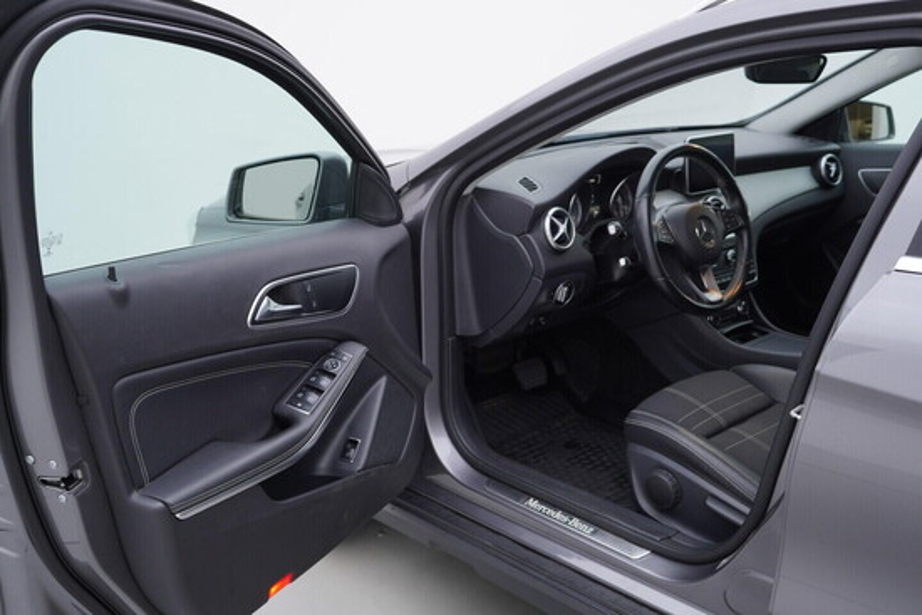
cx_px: 461
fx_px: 922
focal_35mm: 36
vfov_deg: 36.9
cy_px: 308
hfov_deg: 53.1
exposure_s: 1/60
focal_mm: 24
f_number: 3.5
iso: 125
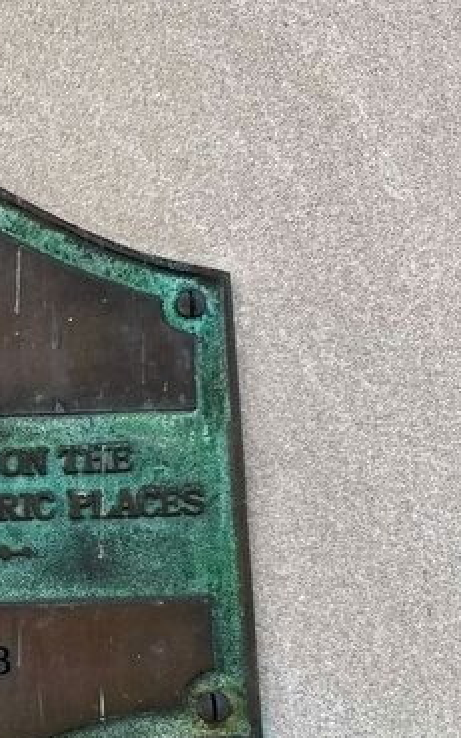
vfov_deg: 36.2
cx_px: -224
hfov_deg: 20.3
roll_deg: +1.3
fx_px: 1106
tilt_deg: +7.8
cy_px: 533
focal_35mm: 55
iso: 80
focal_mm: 6.86
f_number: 1.78
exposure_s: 1/501
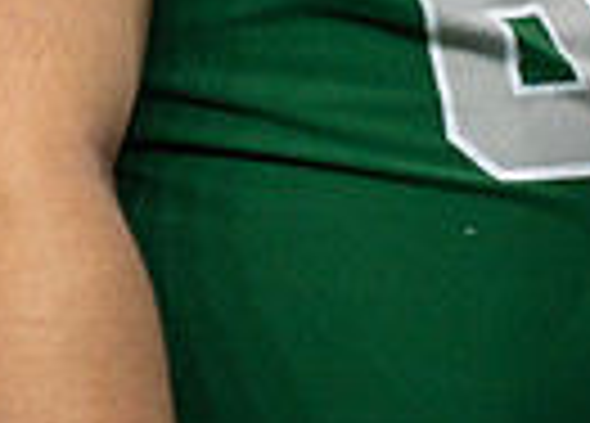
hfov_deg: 3.2
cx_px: -558
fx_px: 10472
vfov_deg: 2.3
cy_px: -490
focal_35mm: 624
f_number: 1.8
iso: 500
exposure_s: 1/400
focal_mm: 135
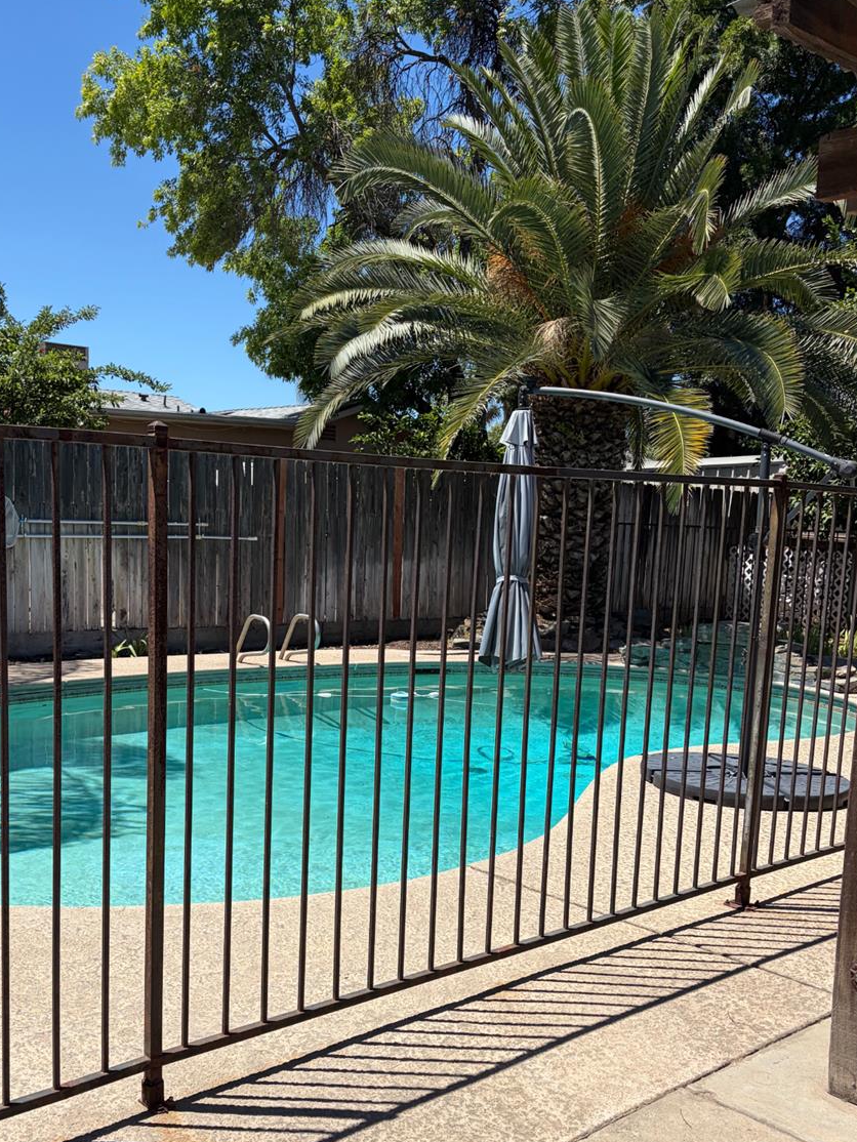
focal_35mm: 35
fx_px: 1155
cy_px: 696
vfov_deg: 52.2
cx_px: 334
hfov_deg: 40.5
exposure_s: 1/4329
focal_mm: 5.96
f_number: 1.6
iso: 50
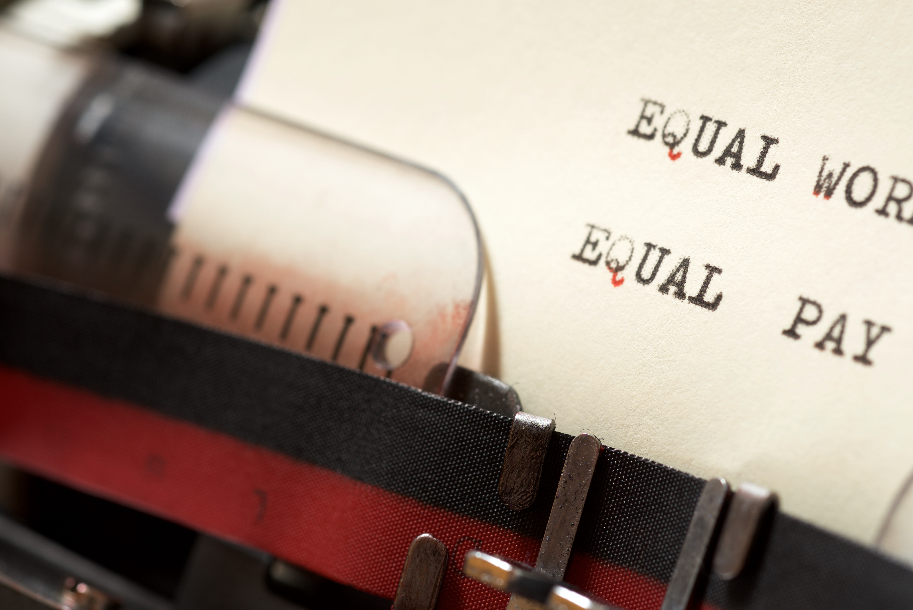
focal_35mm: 77
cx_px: 489
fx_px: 1953
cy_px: 320
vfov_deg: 17.7
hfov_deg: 26.3
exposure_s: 1/160
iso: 125
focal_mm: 60
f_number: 11
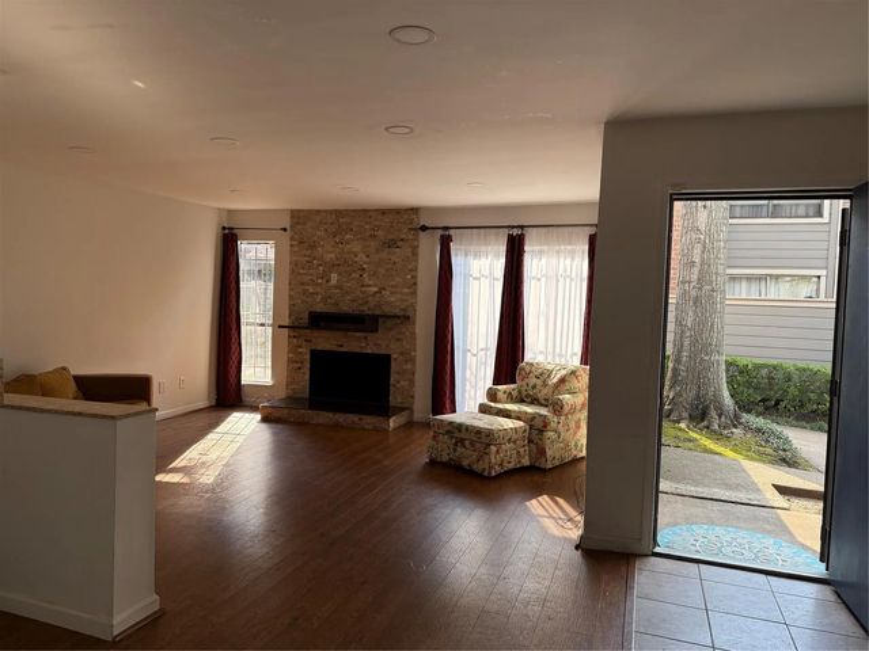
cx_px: 434
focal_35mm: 24
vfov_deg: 56.8
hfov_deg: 71.6
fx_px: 602
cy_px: 326
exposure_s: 1/228
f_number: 1.78
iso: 160
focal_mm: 6.76
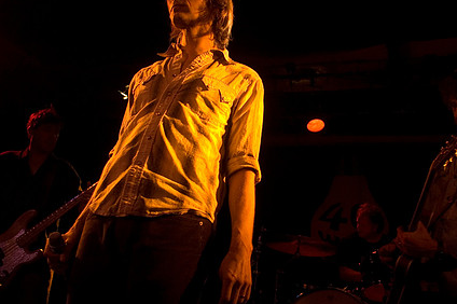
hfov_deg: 47.4
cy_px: 126
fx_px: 520
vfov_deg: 32.5
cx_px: 225
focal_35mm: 41
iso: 800
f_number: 3.2
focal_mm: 20
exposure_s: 1/125
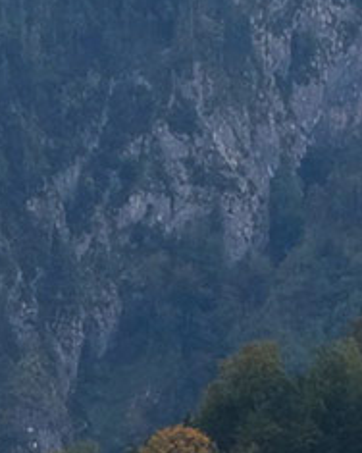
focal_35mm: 645
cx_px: 347
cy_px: -250
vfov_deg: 3.0
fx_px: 8638
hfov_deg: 2.4
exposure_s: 1/550
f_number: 4.5
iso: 400
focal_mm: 52.4
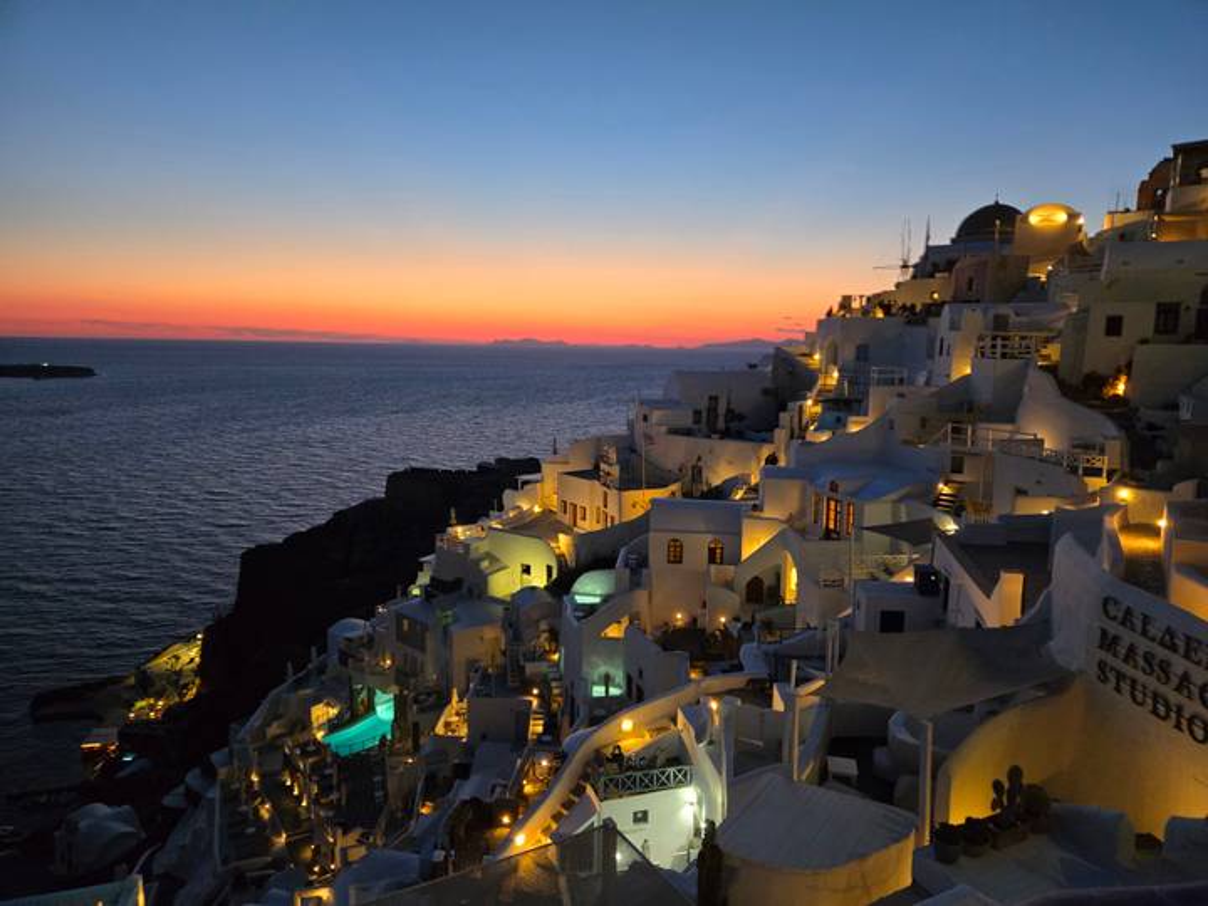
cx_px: 604
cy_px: 453
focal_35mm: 23
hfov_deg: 73.9
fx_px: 803
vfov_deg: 58.9
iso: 640
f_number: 1.8
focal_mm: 5.4
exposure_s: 1/100
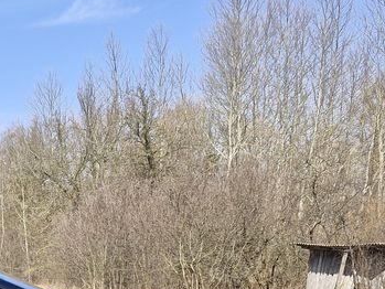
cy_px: 390
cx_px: -152
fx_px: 879
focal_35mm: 79
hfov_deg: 21.6
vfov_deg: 17.4
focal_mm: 5.54
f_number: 1.8
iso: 50
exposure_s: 1/936
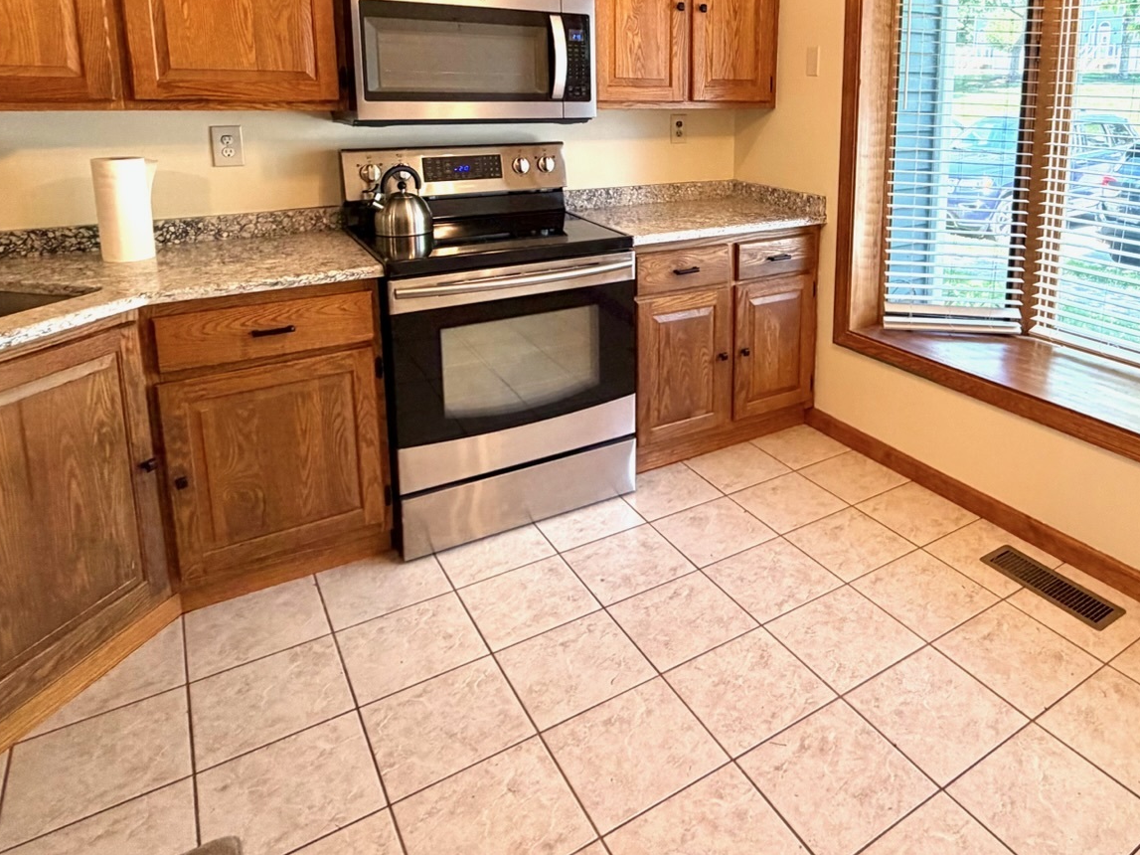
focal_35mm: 25
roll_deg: -1.1
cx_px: 764
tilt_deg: -10.1
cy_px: 220
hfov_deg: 67.4
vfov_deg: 52.6
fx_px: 823
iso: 160
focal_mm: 2.22
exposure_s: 1/120
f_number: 2.2
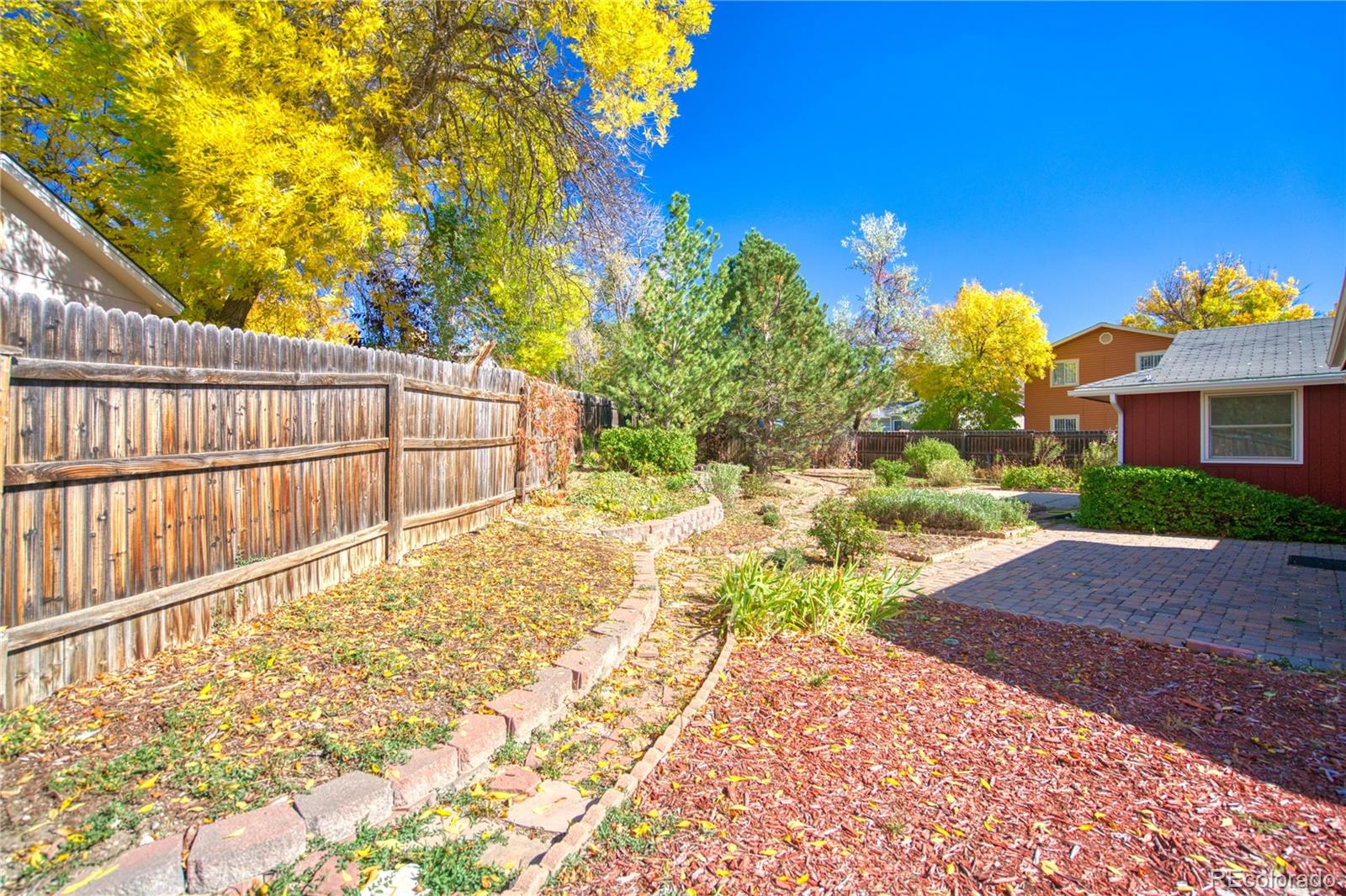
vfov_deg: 73.7
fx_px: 598
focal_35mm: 16
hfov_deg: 96.7
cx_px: 673
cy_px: 448
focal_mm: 16
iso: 500
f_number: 4
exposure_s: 1/2000
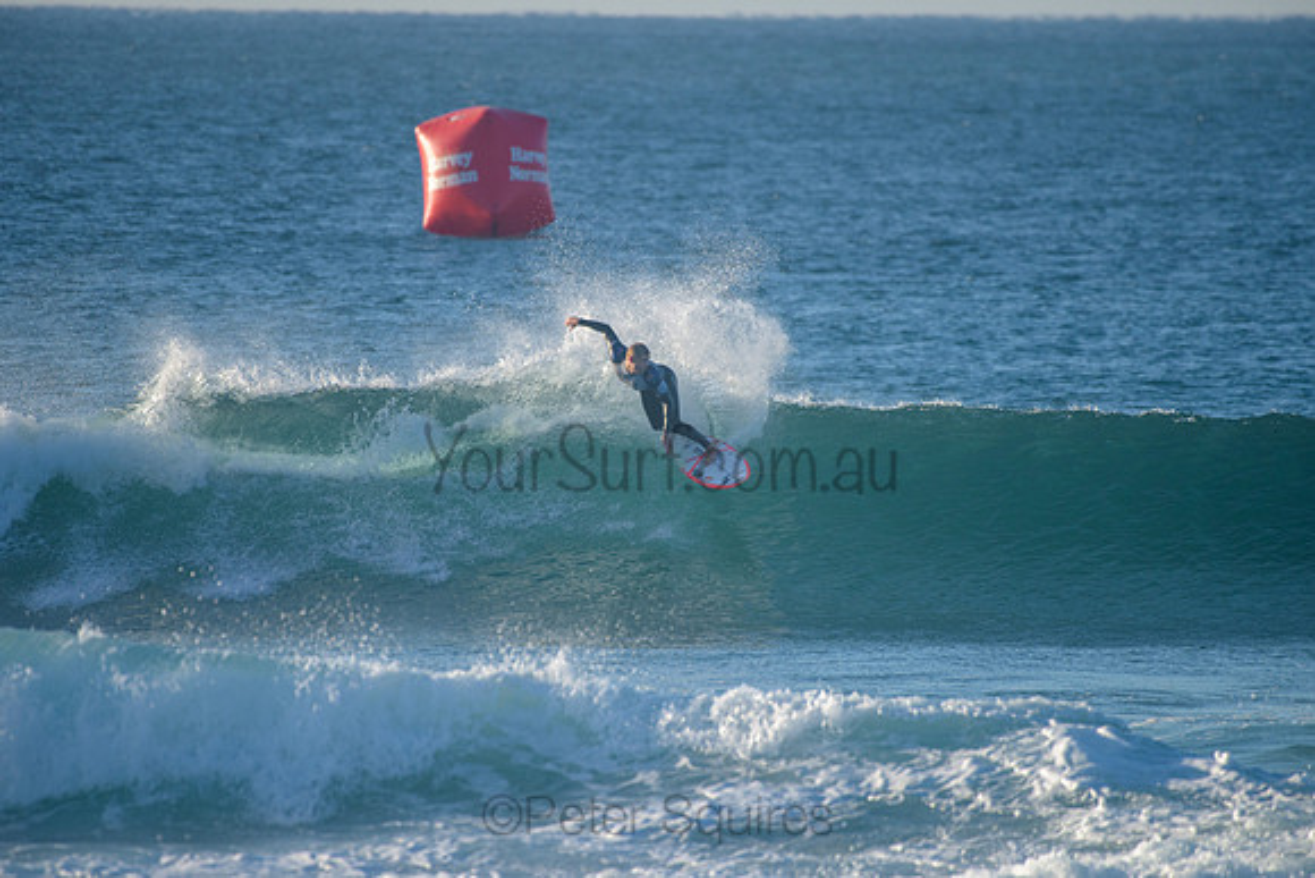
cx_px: 659
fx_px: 19717
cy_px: 418
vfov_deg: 2.5
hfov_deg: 3.8
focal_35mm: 540
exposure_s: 1/2000
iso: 450
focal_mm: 500
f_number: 5.6
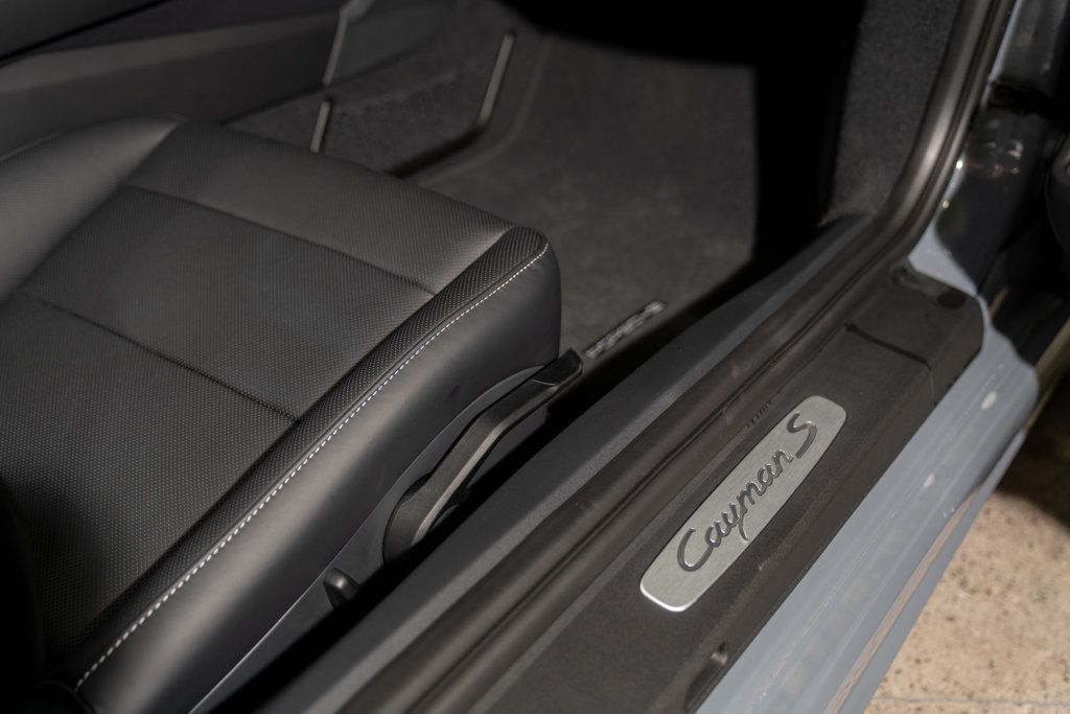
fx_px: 1159
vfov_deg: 34.2
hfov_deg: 49.5
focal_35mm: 39
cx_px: 535
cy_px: 357
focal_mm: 39
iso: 250
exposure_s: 1/60
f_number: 2.8
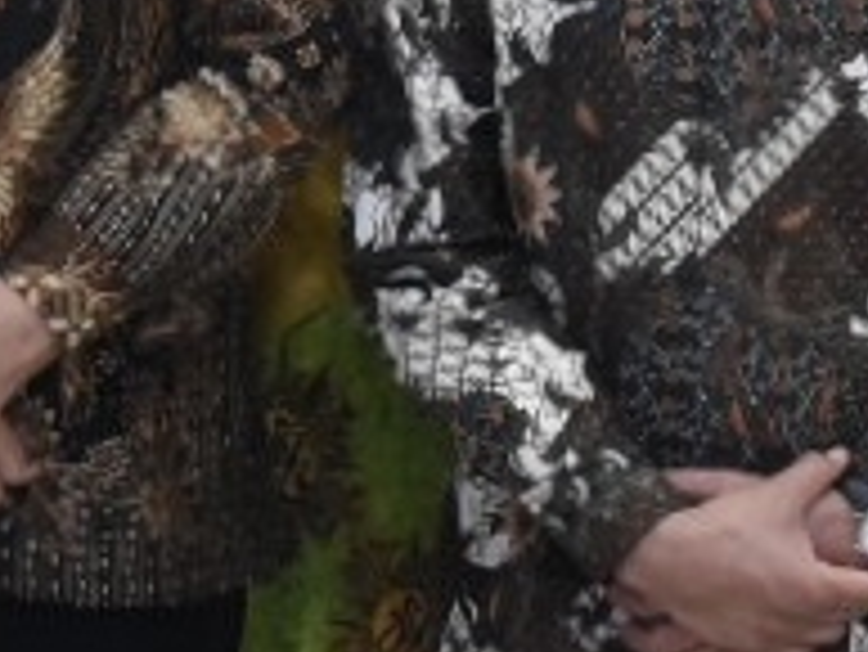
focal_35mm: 182
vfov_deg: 8.0
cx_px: 265
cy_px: -272
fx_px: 4567
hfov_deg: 10.8
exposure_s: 1/125
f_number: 4.5
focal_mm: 24
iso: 4000
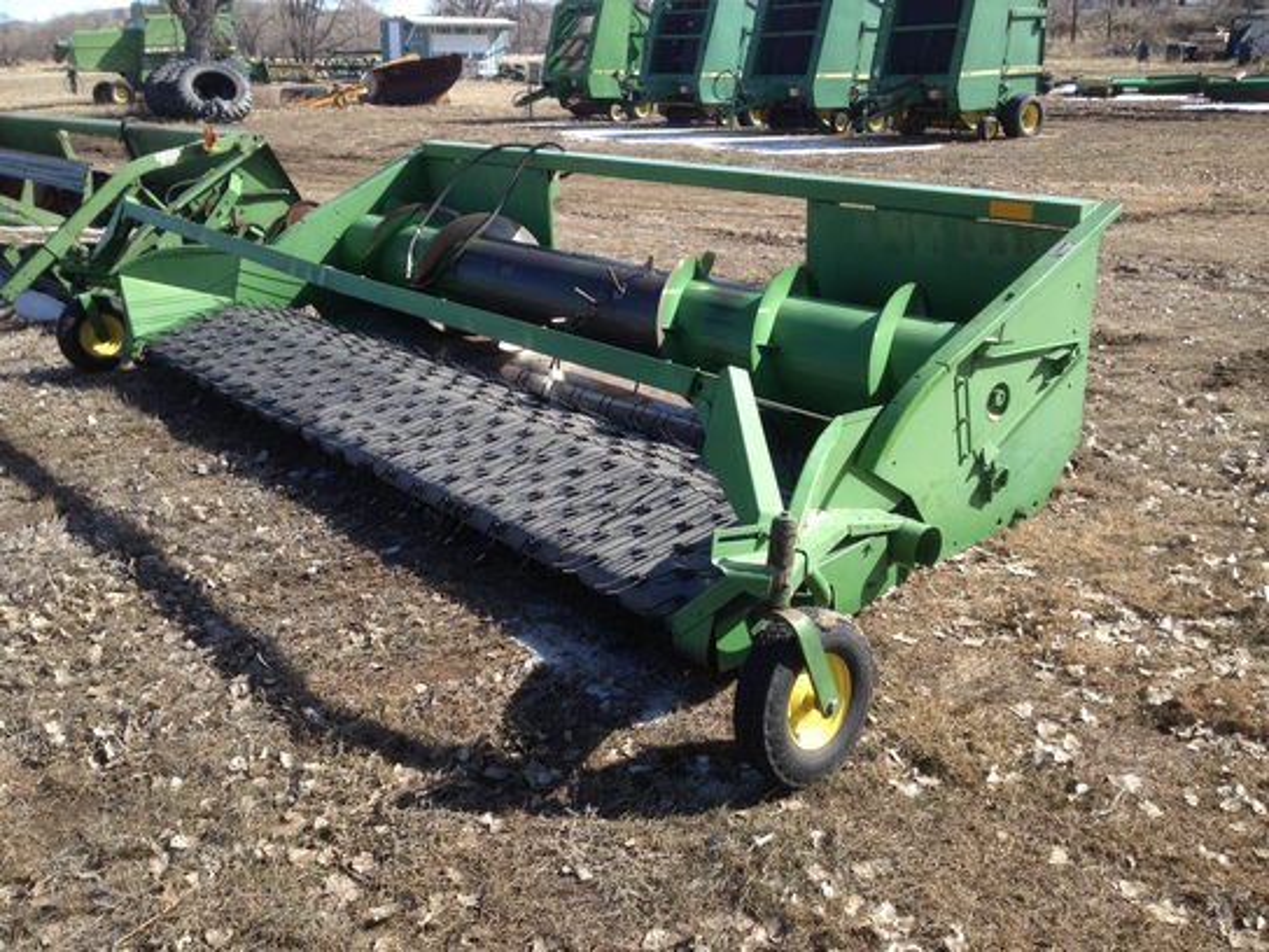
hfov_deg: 52.6
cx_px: 634
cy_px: 476
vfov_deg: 40.7
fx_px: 1283
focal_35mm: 35
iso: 50
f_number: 2.4
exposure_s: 1/890
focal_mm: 4.28
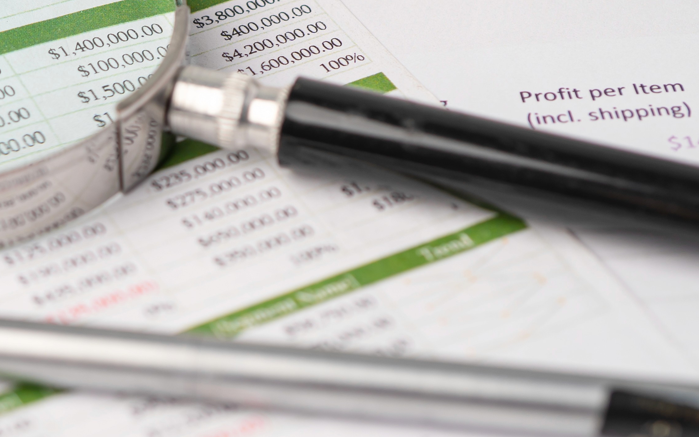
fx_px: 2534
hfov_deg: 15.6
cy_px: 133
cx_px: 147
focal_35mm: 133
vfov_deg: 9.8
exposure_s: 1/60
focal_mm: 50
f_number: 4
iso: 100
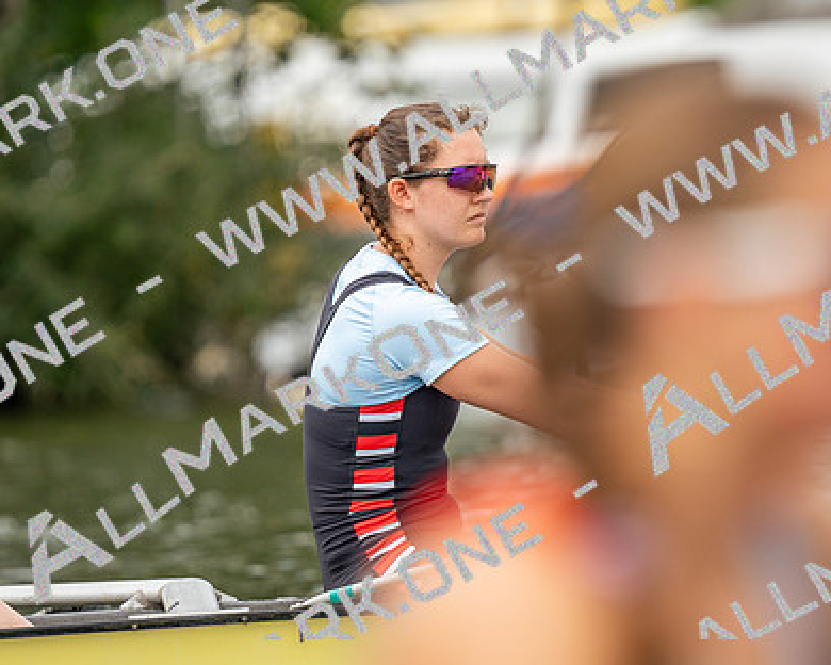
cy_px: 274
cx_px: 460
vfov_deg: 2.9
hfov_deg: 3.7
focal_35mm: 529
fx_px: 13010
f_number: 4
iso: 400
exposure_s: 1/2000
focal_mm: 378.7
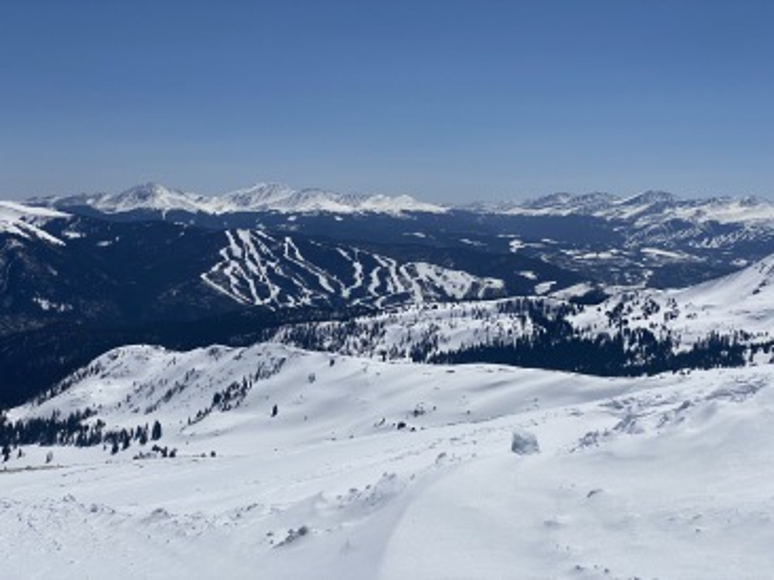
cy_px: 290
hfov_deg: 36.8
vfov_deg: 28.0
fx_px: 1162
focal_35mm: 52
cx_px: 387
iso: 25
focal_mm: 6
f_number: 2
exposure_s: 1/9524
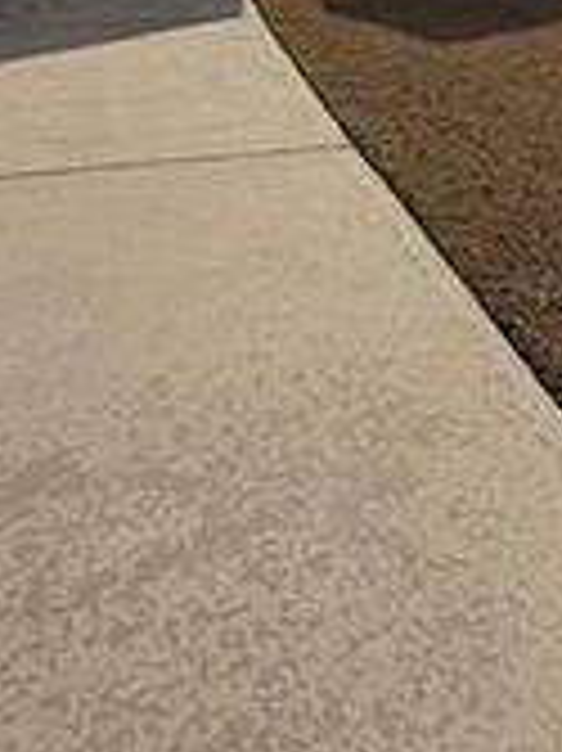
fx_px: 1214
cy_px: -290
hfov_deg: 25.5
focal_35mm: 56
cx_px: 472
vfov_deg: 27.2
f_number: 2.2
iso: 25
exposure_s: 1/3289
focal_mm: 2.22
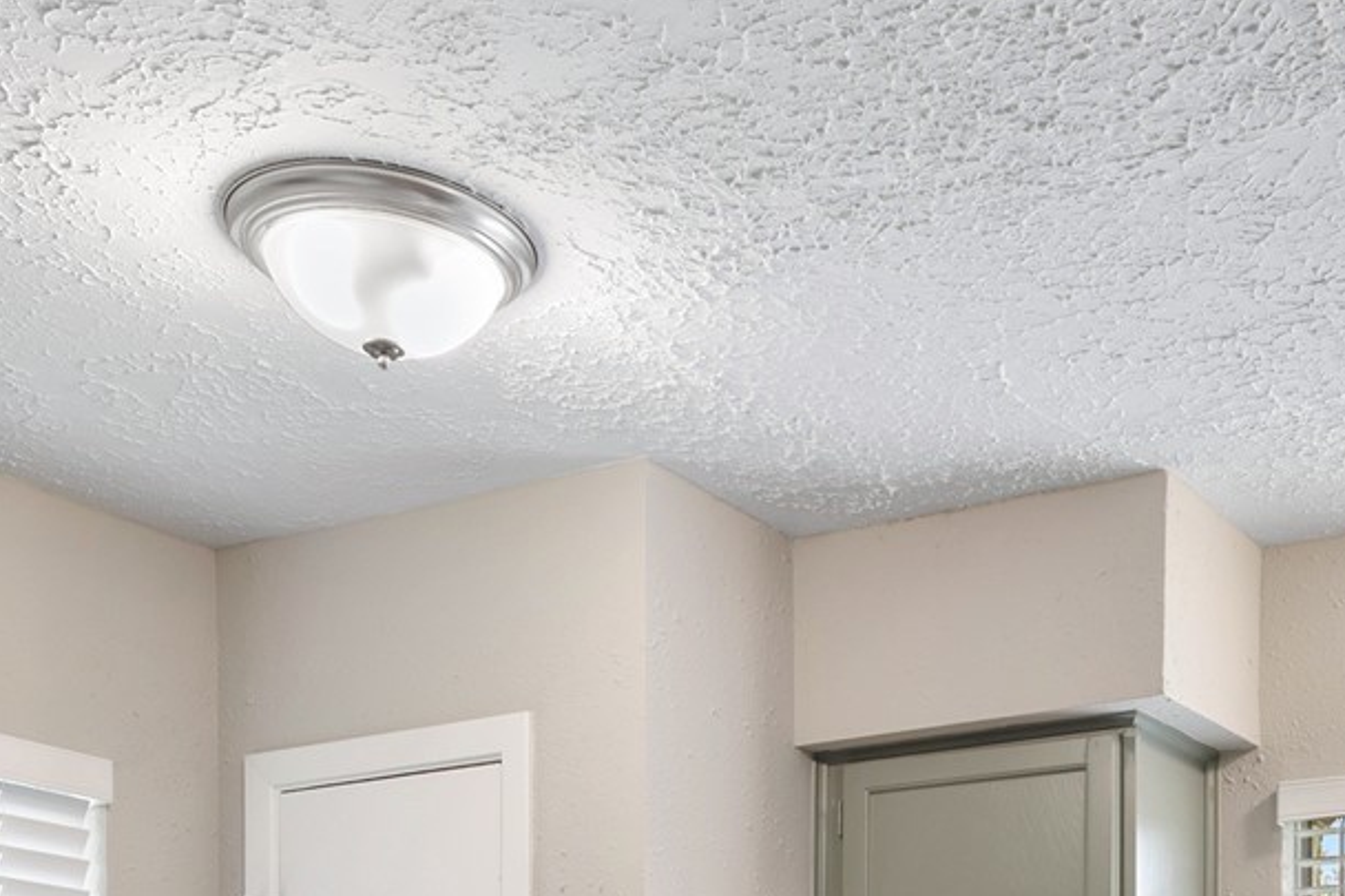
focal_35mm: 50
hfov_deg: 38.3
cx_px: 1055
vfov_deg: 22.6
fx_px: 1867
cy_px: 1301
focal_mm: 14
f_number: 8
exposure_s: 1/4
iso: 100
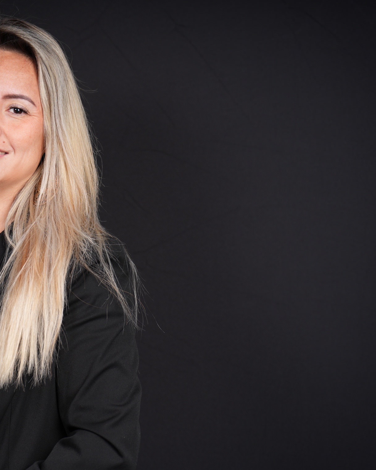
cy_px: 236
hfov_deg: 12.5
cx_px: 35
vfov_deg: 15.8
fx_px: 1697
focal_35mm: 122
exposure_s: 1/160
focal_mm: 86
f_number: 3.2
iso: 125
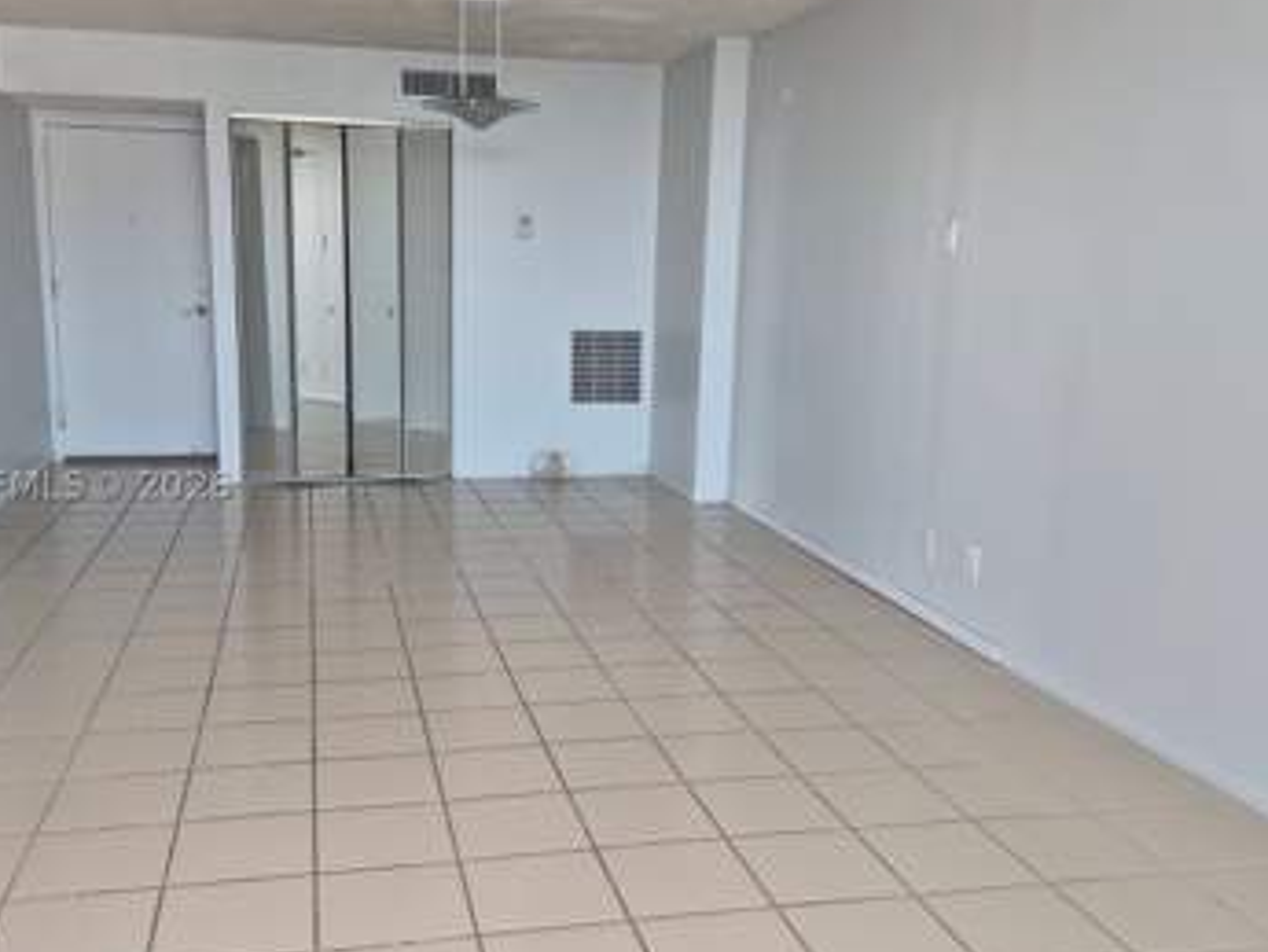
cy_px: 485
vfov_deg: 44.2
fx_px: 1173
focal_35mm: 32
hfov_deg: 56.7
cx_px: 570
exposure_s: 1/180
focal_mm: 5.4
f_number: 1.8
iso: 125
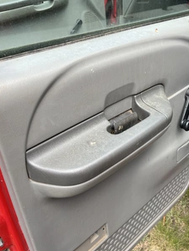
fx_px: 255
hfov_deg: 39.6
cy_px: 125
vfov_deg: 52.6
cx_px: 142
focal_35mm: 35
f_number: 1.6
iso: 50
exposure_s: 1/388
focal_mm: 5.1
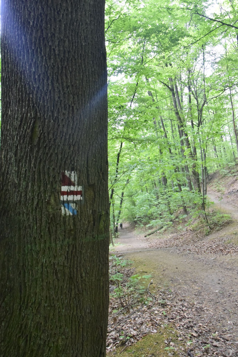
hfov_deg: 47.9
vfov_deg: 67.4
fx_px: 268
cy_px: 178
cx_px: 119
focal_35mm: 27
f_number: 13
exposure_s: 1/60
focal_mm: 18
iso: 2200
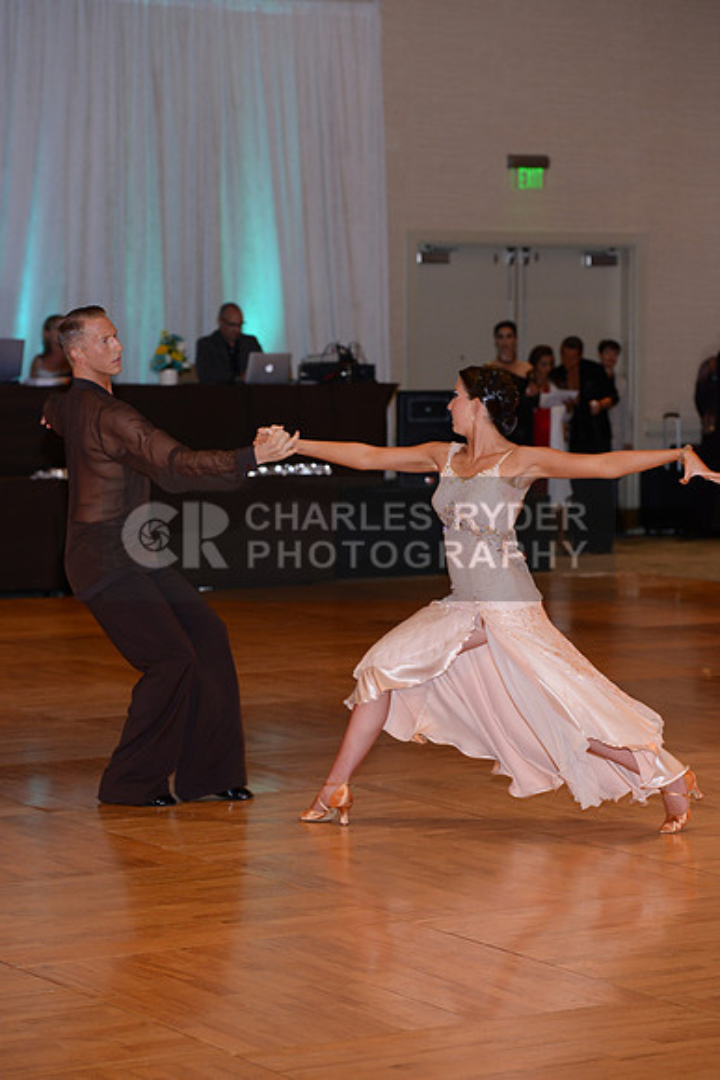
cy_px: 540
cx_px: 360
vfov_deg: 19.5
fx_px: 3148
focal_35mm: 105
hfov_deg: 13.0
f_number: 4.5
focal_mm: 105
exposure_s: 1/250
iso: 1000
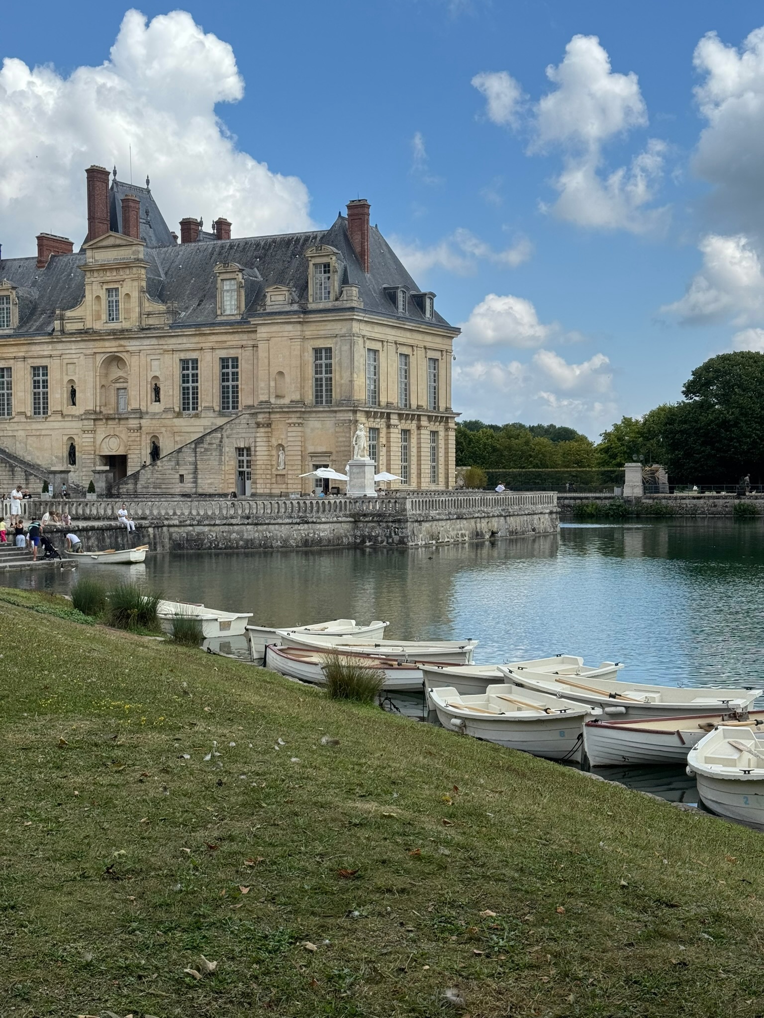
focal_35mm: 48
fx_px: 1413
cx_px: 382
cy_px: 509
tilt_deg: -1.6
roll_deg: -0.4
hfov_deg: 30.3
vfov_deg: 39.7
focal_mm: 6.76
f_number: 1.78
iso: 64
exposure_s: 1/4975
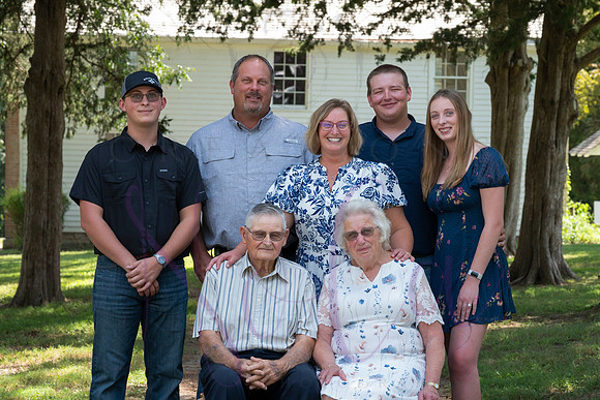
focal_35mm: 97
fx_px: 1617
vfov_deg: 14.1
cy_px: 200
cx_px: 300
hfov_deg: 21.0
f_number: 8
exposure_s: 1/125
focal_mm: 97
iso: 400
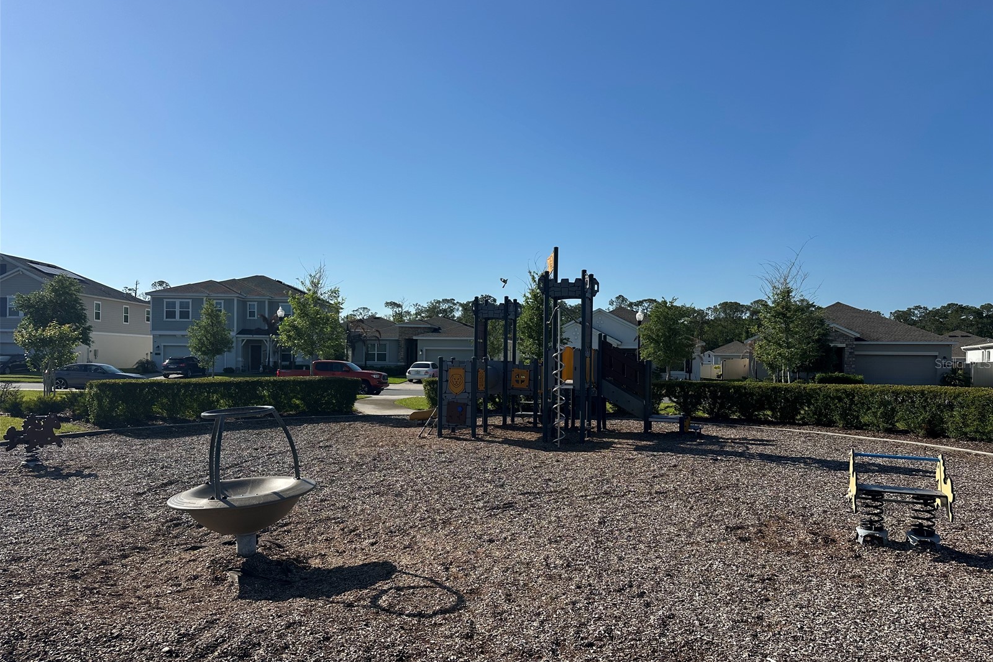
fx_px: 689
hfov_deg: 71.5
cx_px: 496
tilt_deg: -0.7
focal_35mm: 25
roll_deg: -1.3
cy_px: 363
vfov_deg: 51.2
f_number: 1.78
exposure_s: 1/6623
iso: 80
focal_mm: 6.86
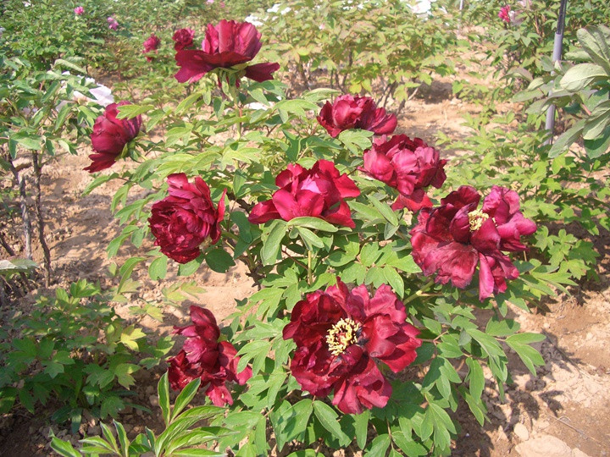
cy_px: 228
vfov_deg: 40.7
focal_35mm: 35
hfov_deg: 52.6
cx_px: 305
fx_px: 617
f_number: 2.6
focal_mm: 5.8
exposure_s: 1/400
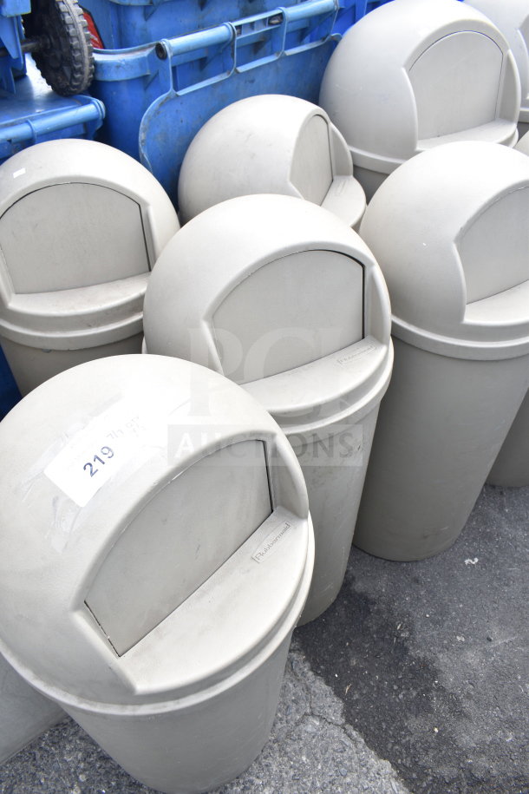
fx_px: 595
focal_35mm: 27
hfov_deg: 47.9
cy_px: 397
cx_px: 264
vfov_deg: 67.4
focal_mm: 18
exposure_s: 1/125
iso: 200
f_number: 5.6
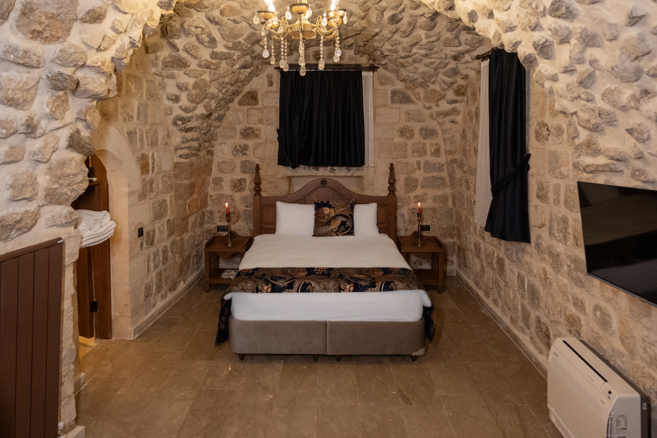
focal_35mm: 24
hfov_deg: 73.7
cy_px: 219
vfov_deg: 53.1
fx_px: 438
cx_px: 328
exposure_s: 1/160
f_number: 2.8
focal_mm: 16
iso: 3200
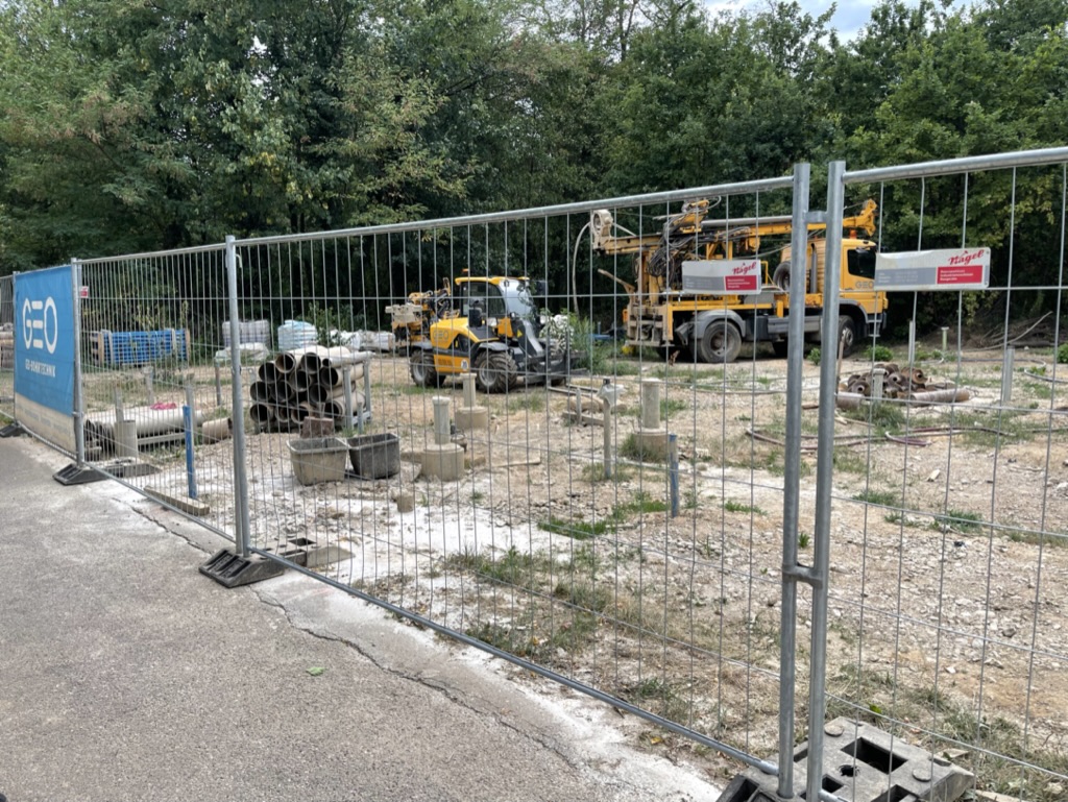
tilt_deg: -7.2
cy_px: 401
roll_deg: +0.8
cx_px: 534
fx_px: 803
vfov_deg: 53.1
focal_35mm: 26
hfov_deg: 67.3
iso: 40
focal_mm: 5.1
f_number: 1.6
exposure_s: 1/121
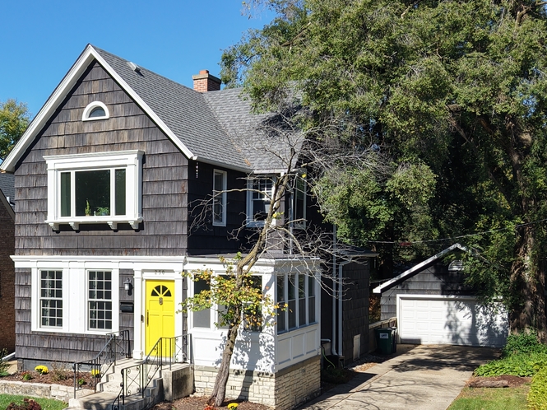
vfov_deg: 27.9
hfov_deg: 35.9
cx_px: 128
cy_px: 259
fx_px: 821
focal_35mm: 52
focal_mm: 8.67
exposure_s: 1/5000
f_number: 1.8
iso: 230
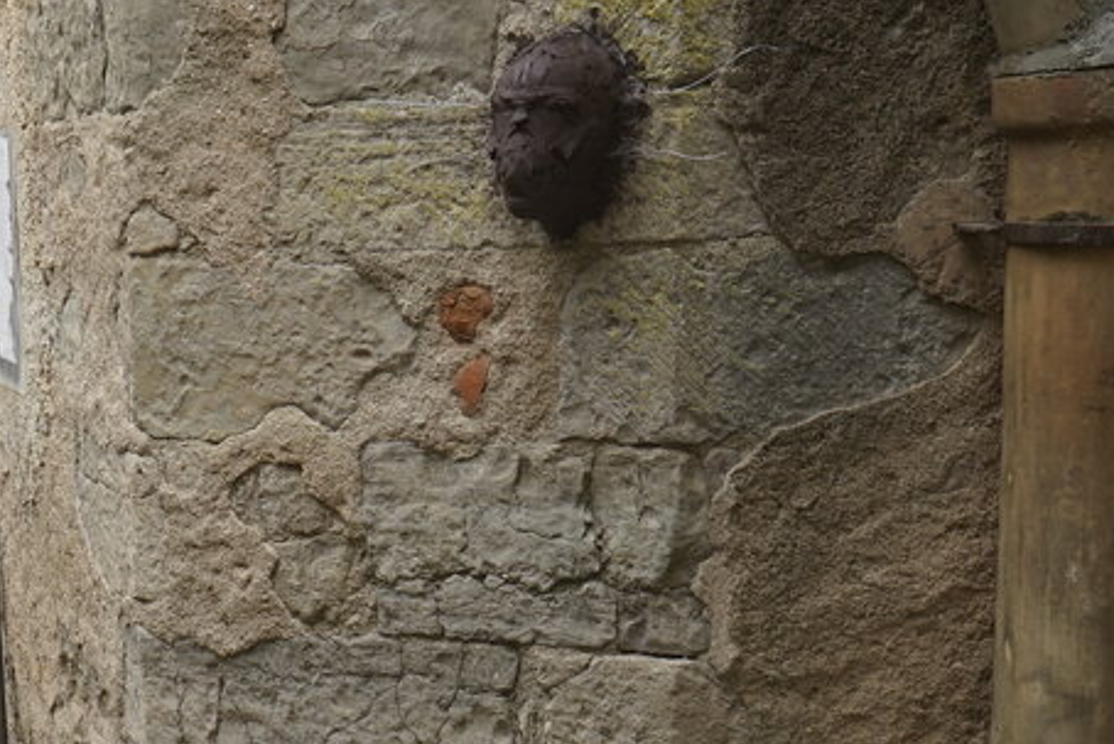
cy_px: 705
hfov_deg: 27.1
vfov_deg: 18.1
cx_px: 317
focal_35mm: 74
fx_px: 2290
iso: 100
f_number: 4.5
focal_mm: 28
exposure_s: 1/160
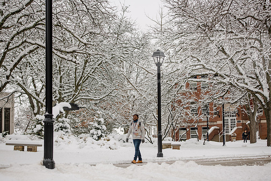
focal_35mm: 90
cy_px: 90
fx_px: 678
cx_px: 136
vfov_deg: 15.2
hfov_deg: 22.6
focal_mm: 90
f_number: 3.5
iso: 64
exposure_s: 1/400
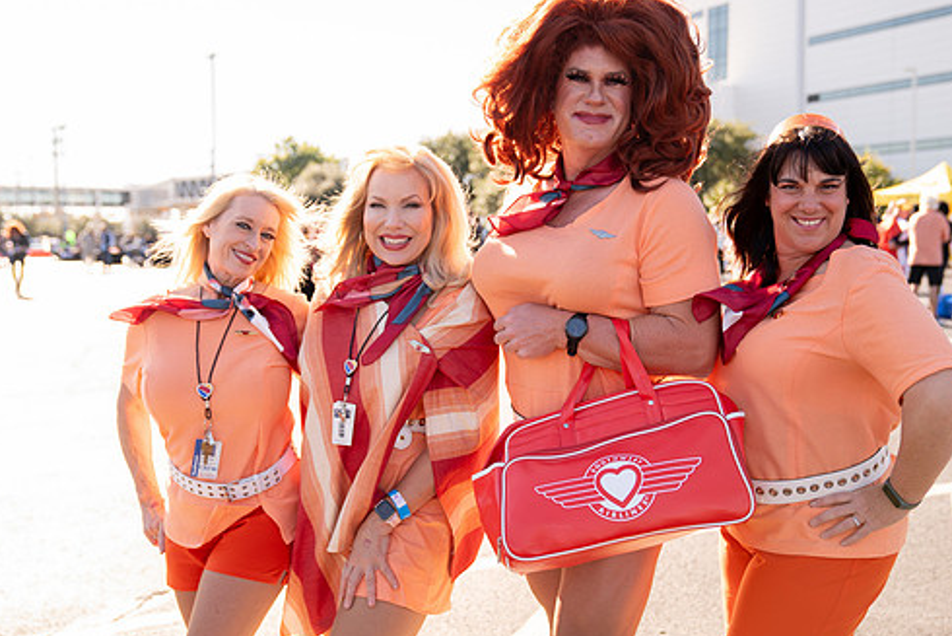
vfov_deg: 29.9
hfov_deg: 43.5
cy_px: 324
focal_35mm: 45
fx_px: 1190
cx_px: 519
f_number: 3.2
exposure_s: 1/250
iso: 100
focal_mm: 38
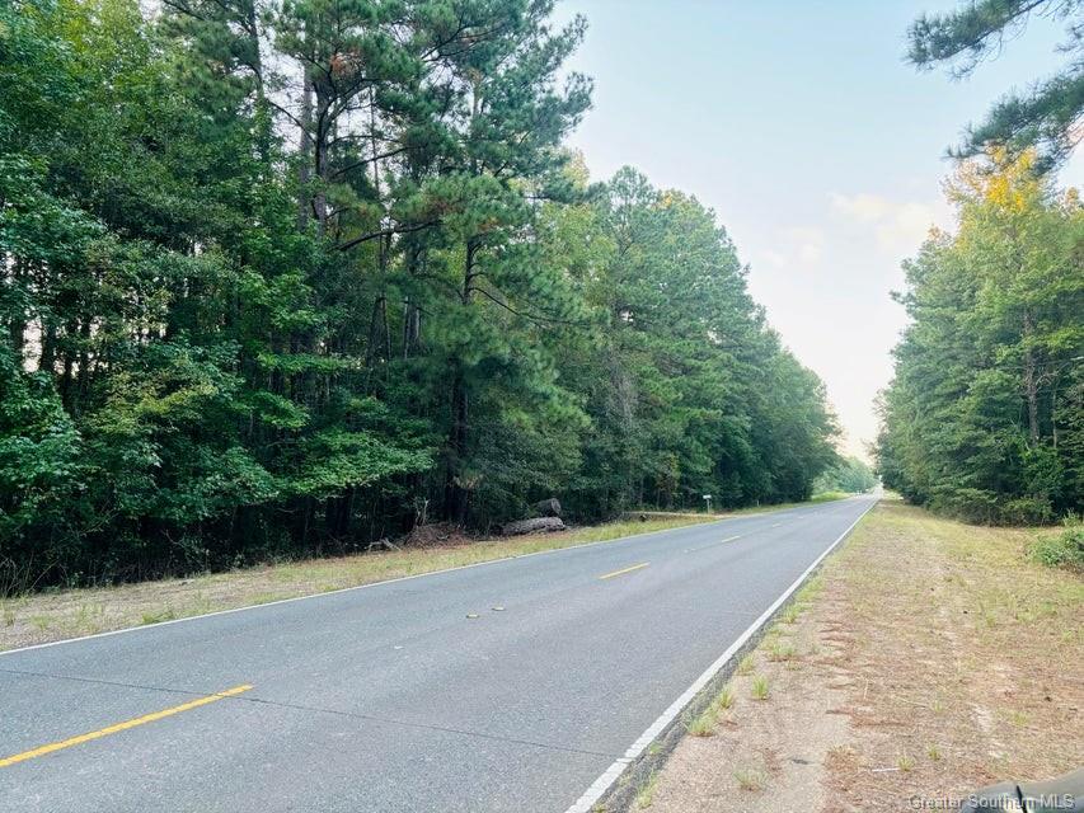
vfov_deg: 53.1
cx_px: 542
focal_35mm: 26
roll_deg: -1.3
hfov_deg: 67.3
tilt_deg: +5.2
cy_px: 406
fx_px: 814
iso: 200
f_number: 1.6
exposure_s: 1/60
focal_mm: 5.96
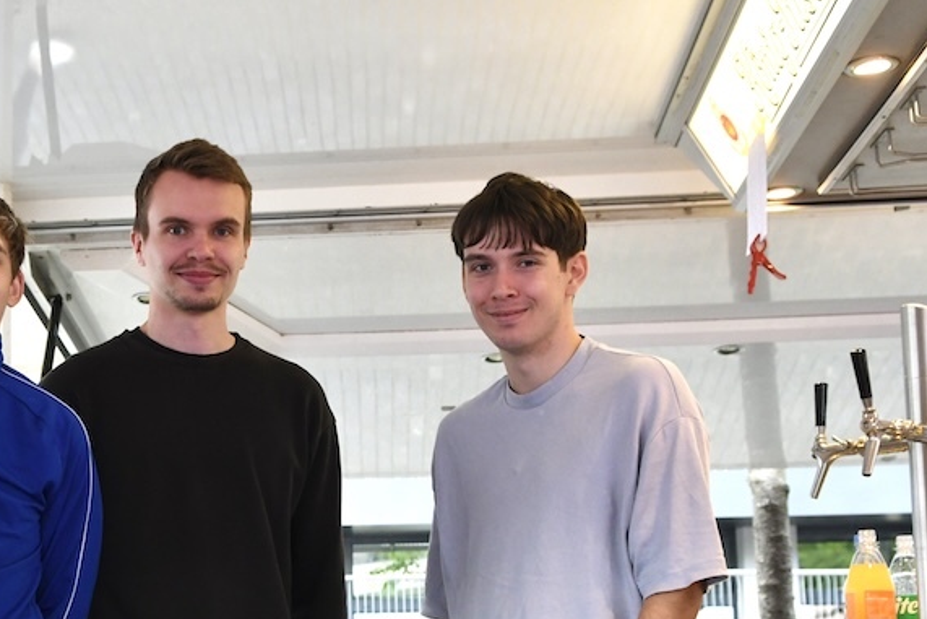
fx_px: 1594
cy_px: 503
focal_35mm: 62
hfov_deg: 31.9
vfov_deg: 21.7
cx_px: 235
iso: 1250
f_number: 4.5
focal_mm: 23
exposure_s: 1/160
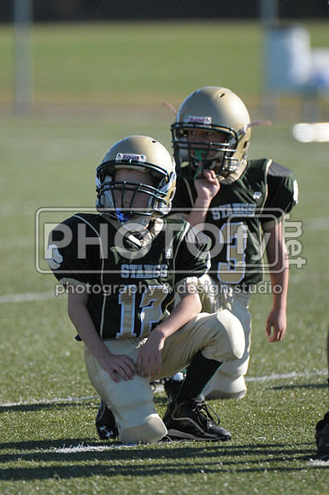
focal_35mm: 600
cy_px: 248
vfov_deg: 3.4
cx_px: 164
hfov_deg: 2.3
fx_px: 8249
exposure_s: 1/2500
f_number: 4
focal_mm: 400
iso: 640
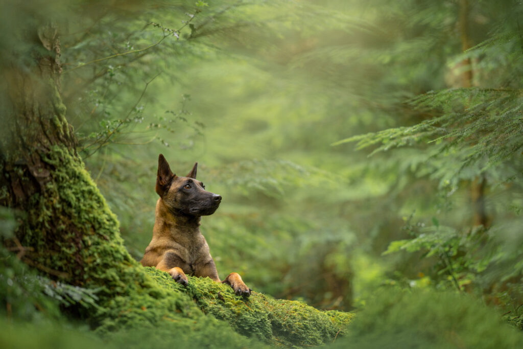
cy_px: 174
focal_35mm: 135
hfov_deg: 15.2
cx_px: 262
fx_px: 1961
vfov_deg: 10.2
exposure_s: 1/500
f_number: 1.8
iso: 1600
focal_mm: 135
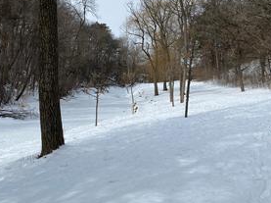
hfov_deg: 40.2
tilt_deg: +1.1
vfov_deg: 30.7
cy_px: 75
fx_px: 367
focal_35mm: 47
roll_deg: -2.4
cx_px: 168
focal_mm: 4.25
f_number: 1.8
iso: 32
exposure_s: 1/5236
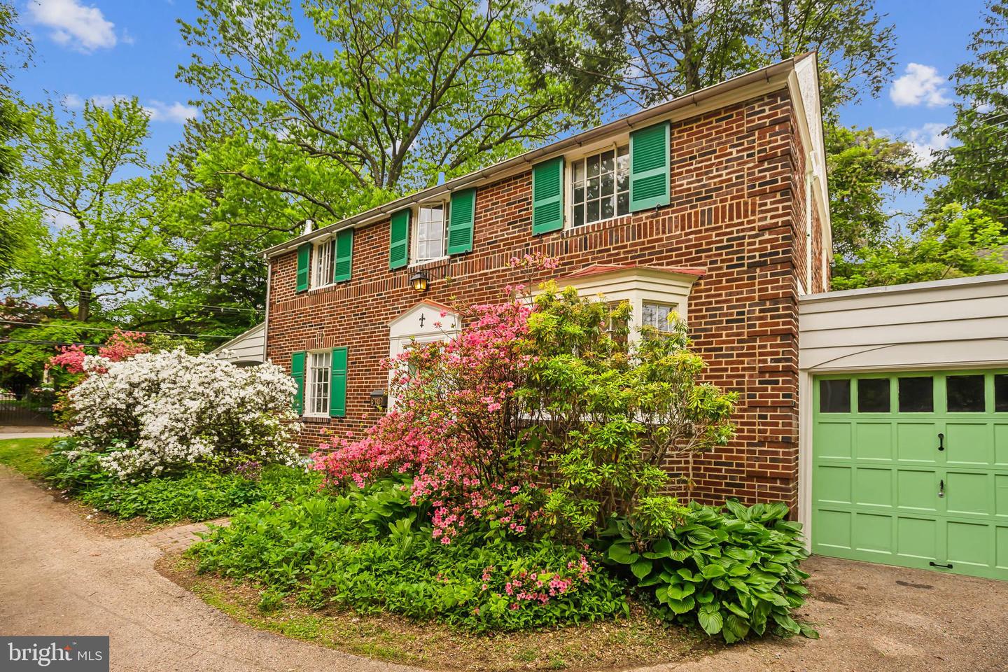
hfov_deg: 96.7
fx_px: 448
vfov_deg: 73.7
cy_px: 336
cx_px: 504
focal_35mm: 16
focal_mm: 16
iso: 64
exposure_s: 1/60
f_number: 5.6
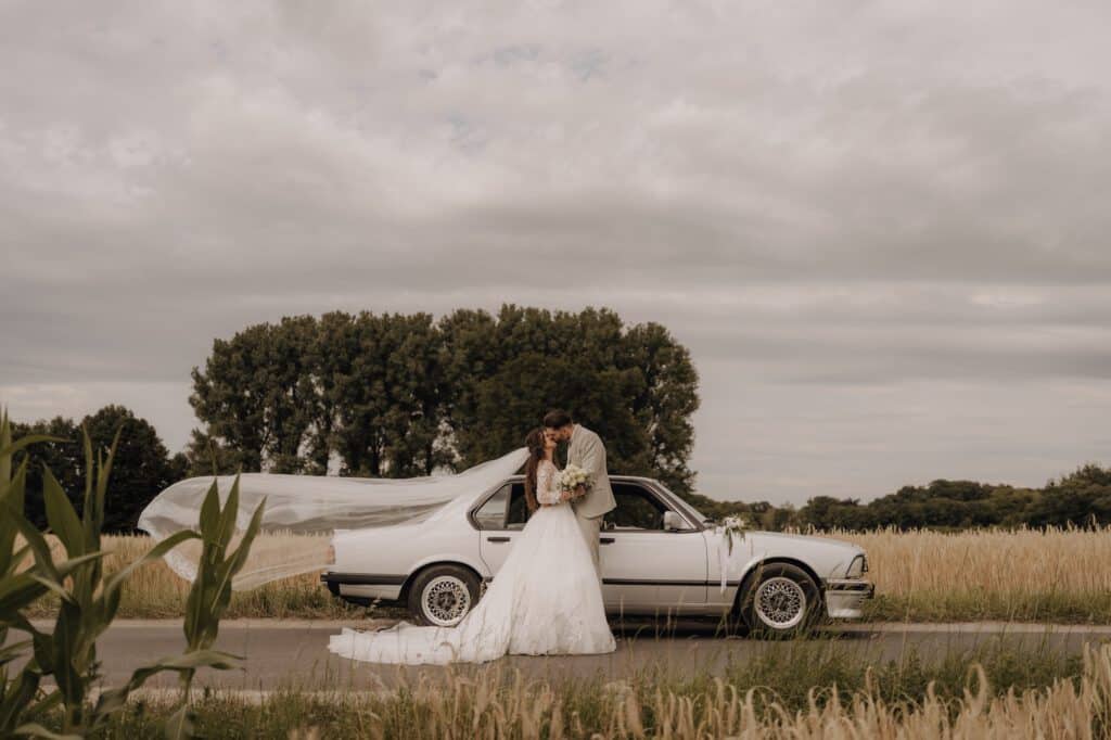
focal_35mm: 35
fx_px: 1080
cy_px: 370
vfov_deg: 37.8
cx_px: 556
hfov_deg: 54.4
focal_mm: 35
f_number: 1.6
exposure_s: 1/5000
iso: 100
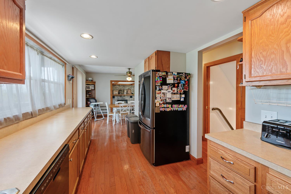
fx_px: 113
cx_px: 146
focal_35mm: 14
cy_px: 97
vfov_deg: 81.2
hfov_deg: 104.3
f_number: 10
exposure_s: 1/20
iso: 100
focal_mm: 14
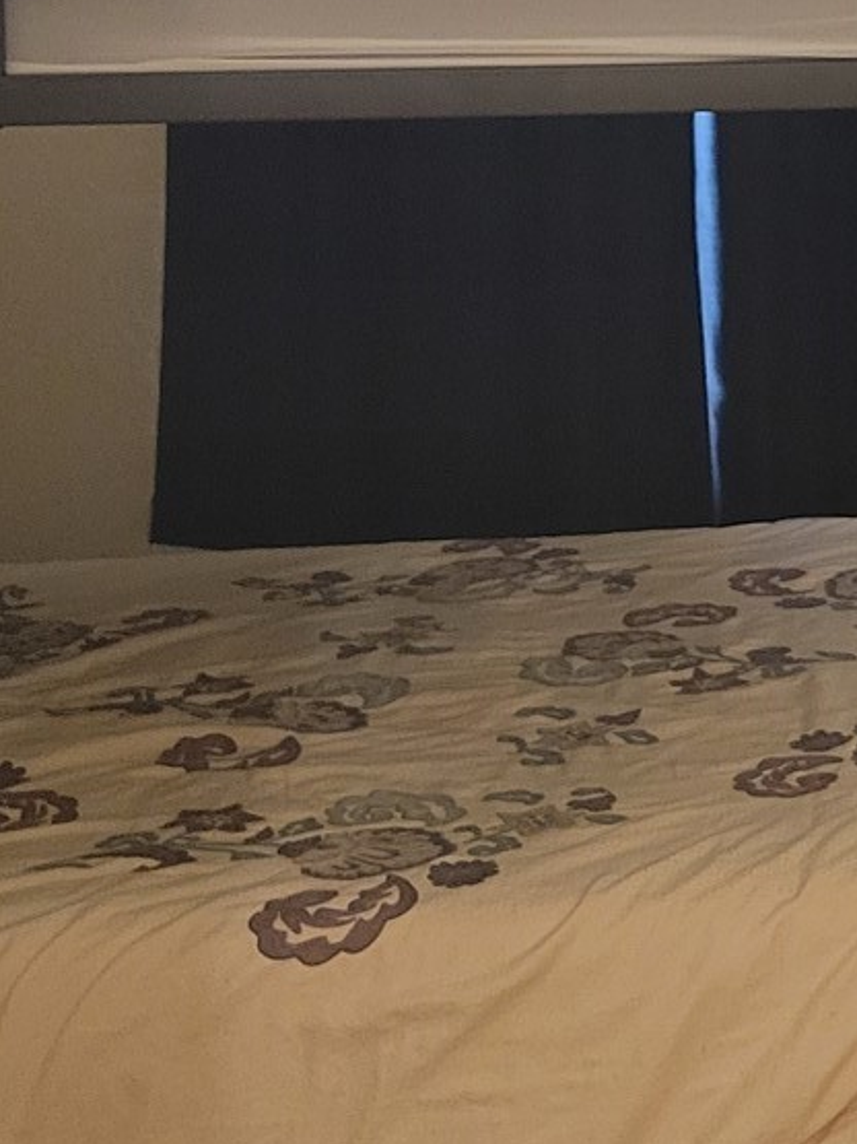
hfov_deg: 15.8
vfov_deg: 21.3
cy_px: 99
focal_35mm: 90
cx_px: 1038
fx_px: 2972
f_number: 1.8
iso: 400
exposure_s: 1/40
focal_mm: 5.4
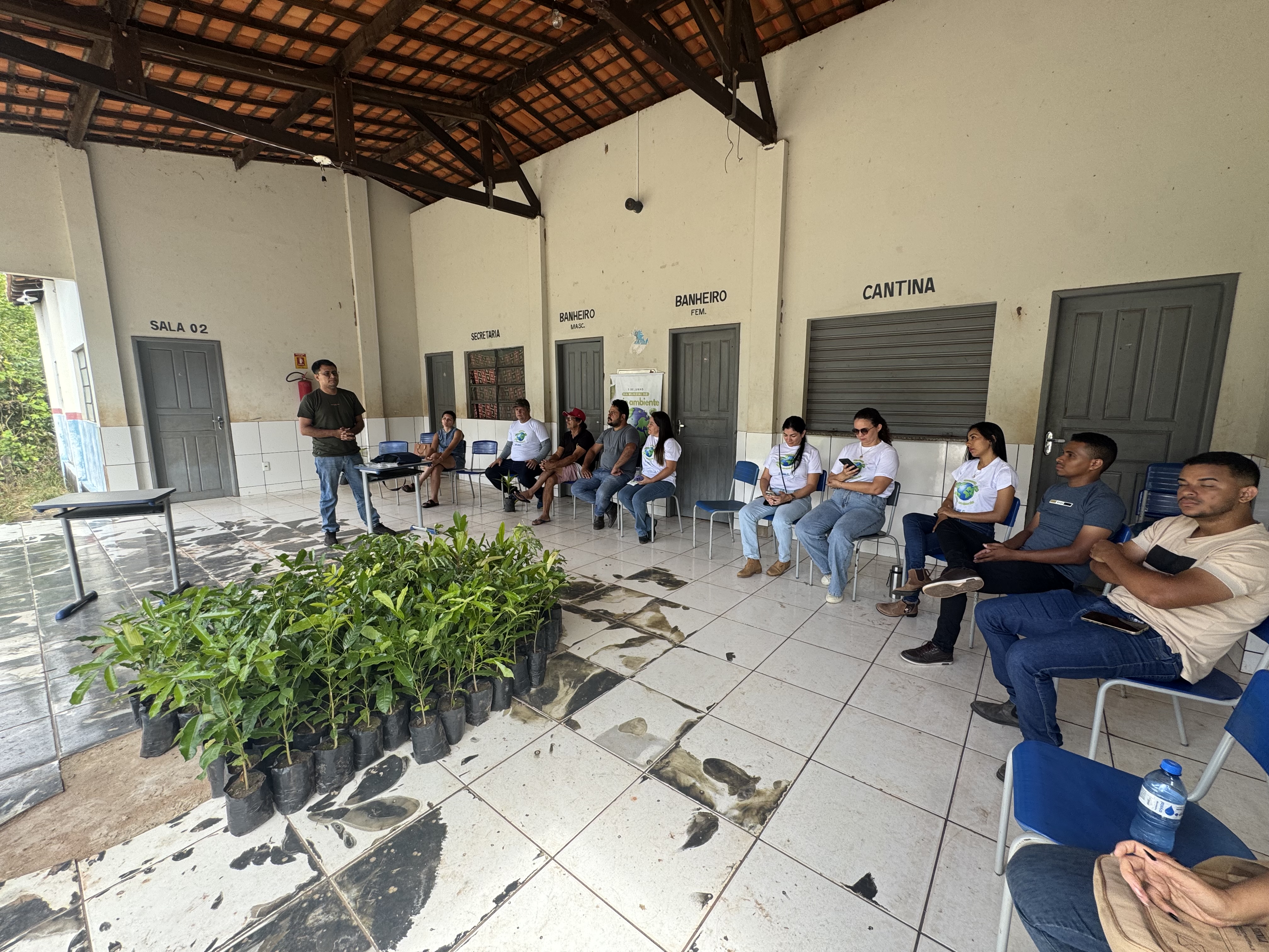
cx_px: 634
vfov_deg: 85.7
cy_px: 476
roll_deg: -0.6
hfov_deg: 102.1
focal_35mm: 14
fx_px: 513
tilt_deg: -9.6
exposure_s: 1/99
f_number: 2.2
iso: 50
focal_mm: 2.22
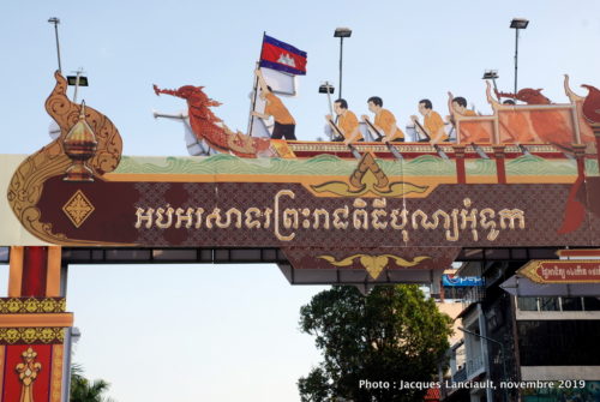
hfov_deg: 33.4
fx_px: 1001
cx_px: 300
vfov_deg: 22.7
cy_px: 201
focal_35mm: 60
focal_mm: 40
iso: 100
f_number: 11
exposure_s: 1/60
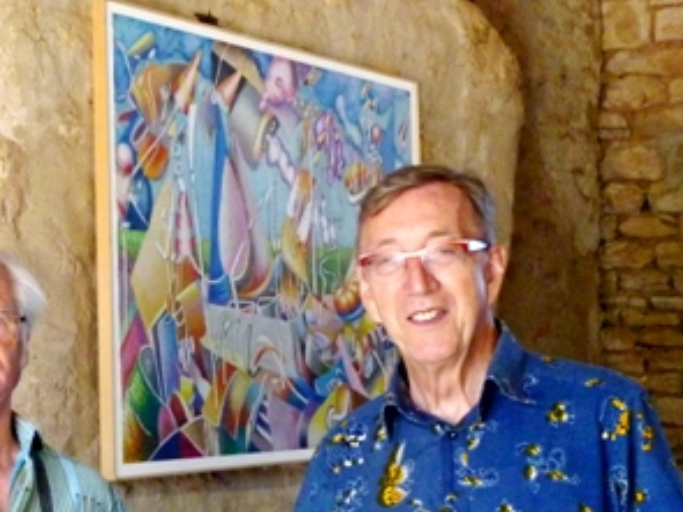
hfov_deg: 21.8
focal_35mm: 89
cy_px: 389
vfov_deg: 16.5
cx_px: 181
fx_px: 1755
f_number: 3.8
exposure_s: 1/60
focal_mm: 7.4
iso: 640
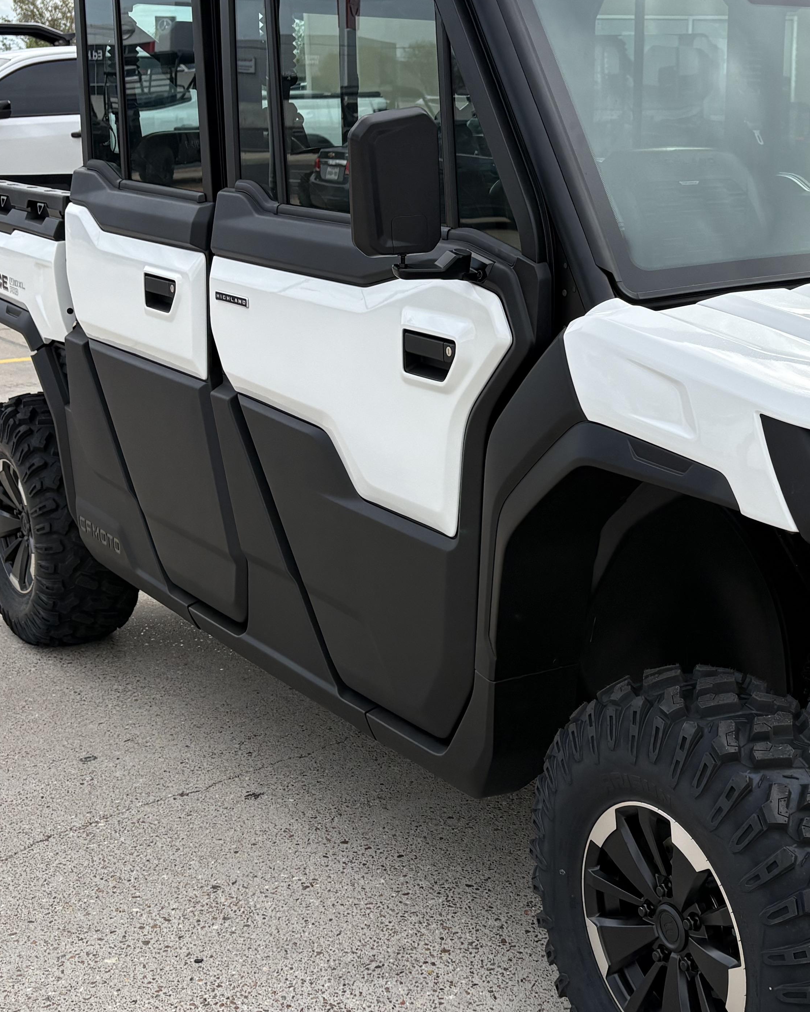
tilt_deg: -12.7
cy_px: 455
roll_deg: +0.0
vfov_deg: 36.0
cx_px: 645
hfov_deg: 28.5
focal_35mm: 52
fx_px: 1558
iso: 64
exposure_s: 1/3125
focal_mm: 5.96
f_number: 1.6
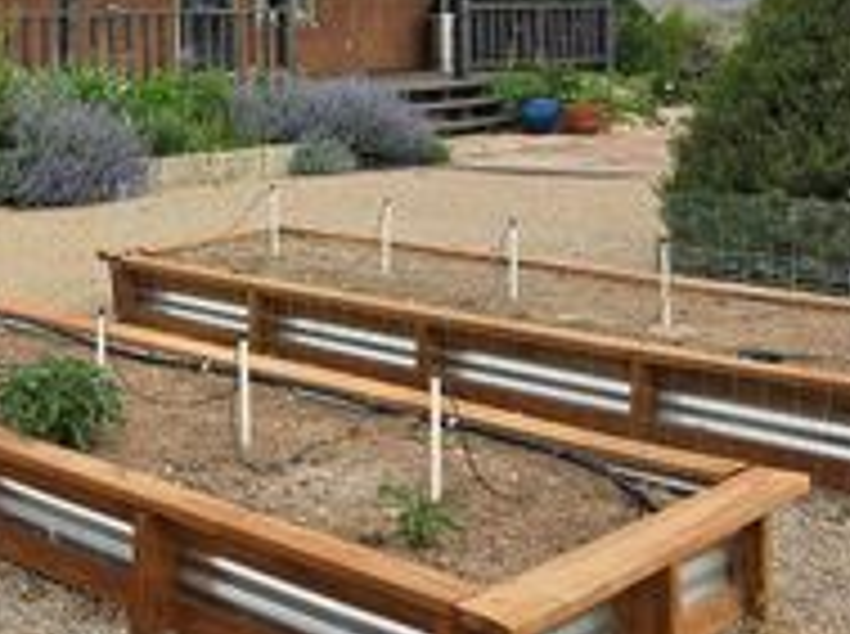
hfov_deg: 30.2
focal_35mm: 61
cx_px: 63
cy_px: 79
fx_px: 1495
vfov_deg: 23.4
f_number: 1.8
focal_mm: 5.4
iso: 80
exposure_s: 1/3075
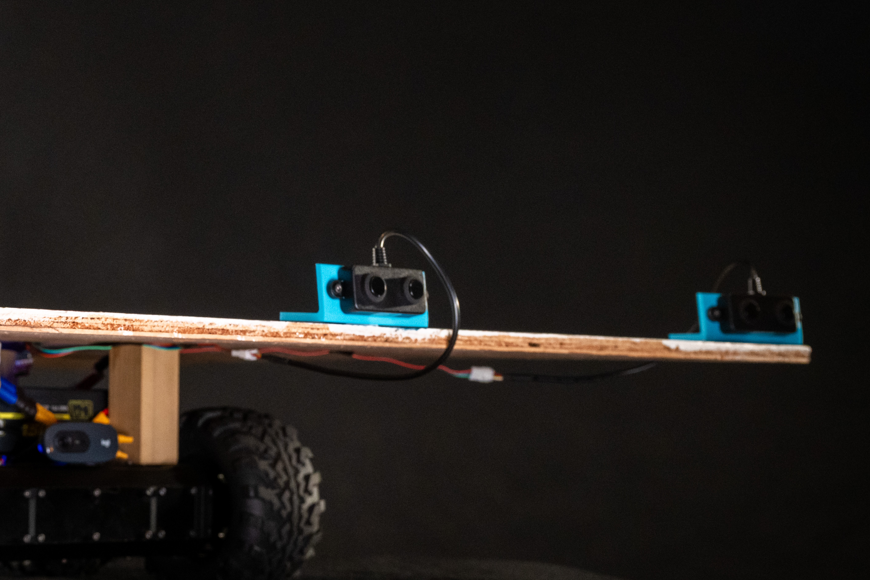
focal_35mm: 80
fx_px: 1933
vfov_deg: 17.1
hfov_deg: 24.2
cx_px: 2
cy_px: 326
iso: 2000
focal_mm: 40
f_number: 7.1
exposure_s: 1/100
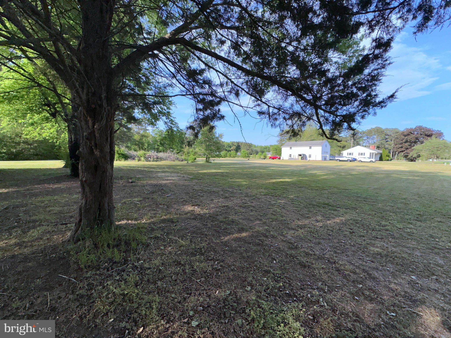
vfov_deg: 85.7
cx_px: 226
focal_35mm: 14
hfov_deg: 102.1
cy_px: 169
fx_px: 182
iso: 32
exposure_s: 1/1335
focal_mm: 2.22
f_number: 2.2
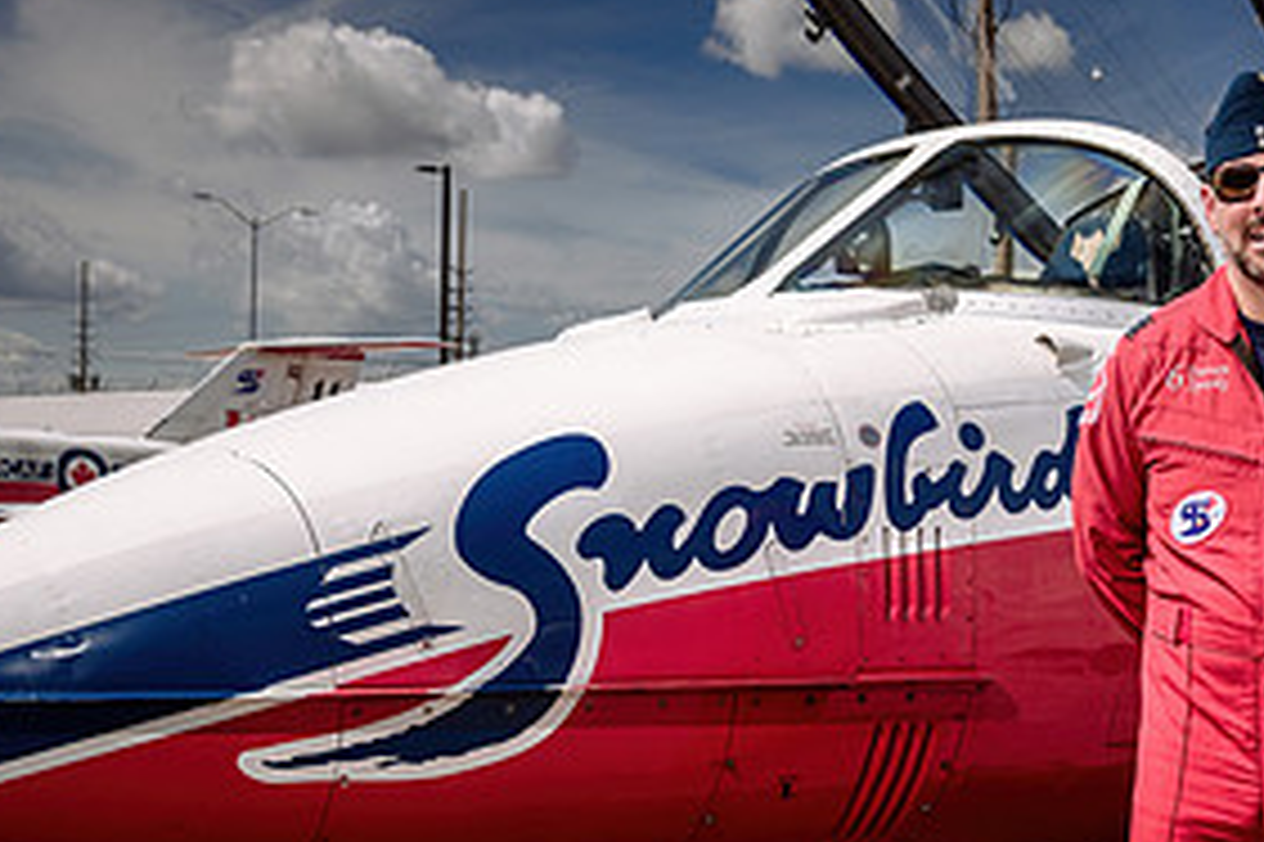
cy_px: 556
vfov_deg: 21.1
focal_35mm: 64
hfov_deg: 31.1
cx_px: 877
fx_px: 2246
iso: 64
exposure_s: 1/250
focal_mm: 31
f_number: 7.1
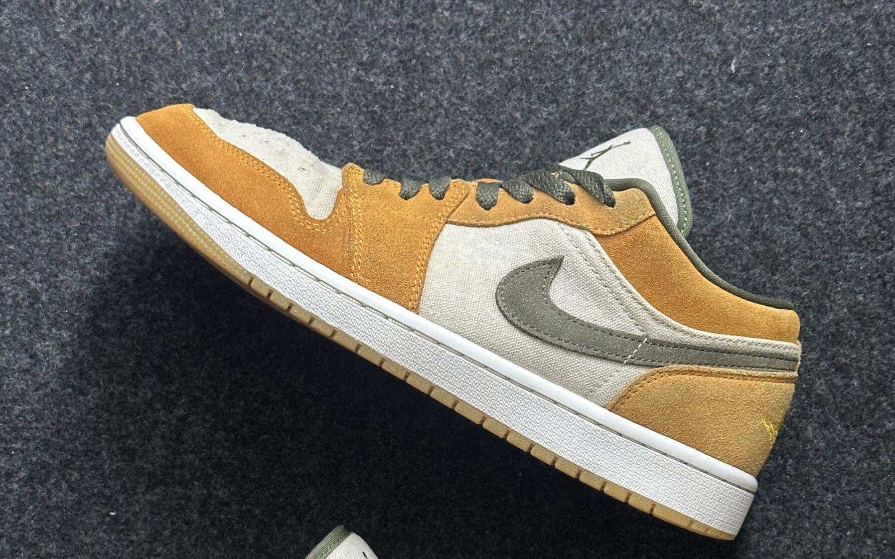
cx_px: 441
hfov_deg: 28.2
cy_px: 524
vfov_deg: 17.5
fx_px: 1781
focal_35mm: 73
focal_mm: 6.86
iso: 250
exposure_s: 1/33
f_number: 1.78
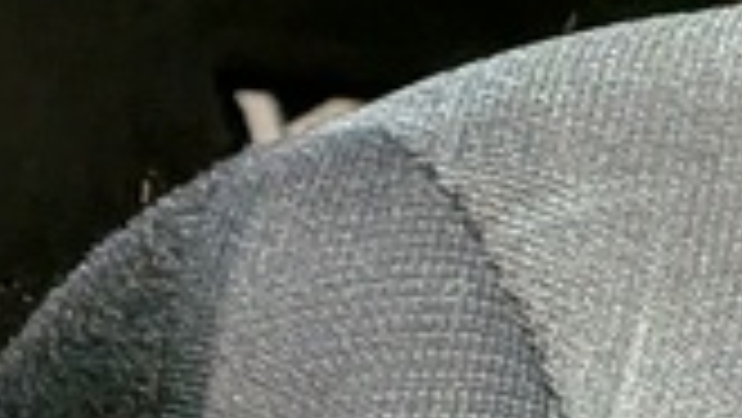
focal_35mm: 162
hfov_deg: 11.1
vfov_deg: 6.9
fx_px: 3189
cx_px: -1061
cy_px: -733
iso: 101
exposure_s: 1/120
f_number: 1.7
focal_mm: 4.53
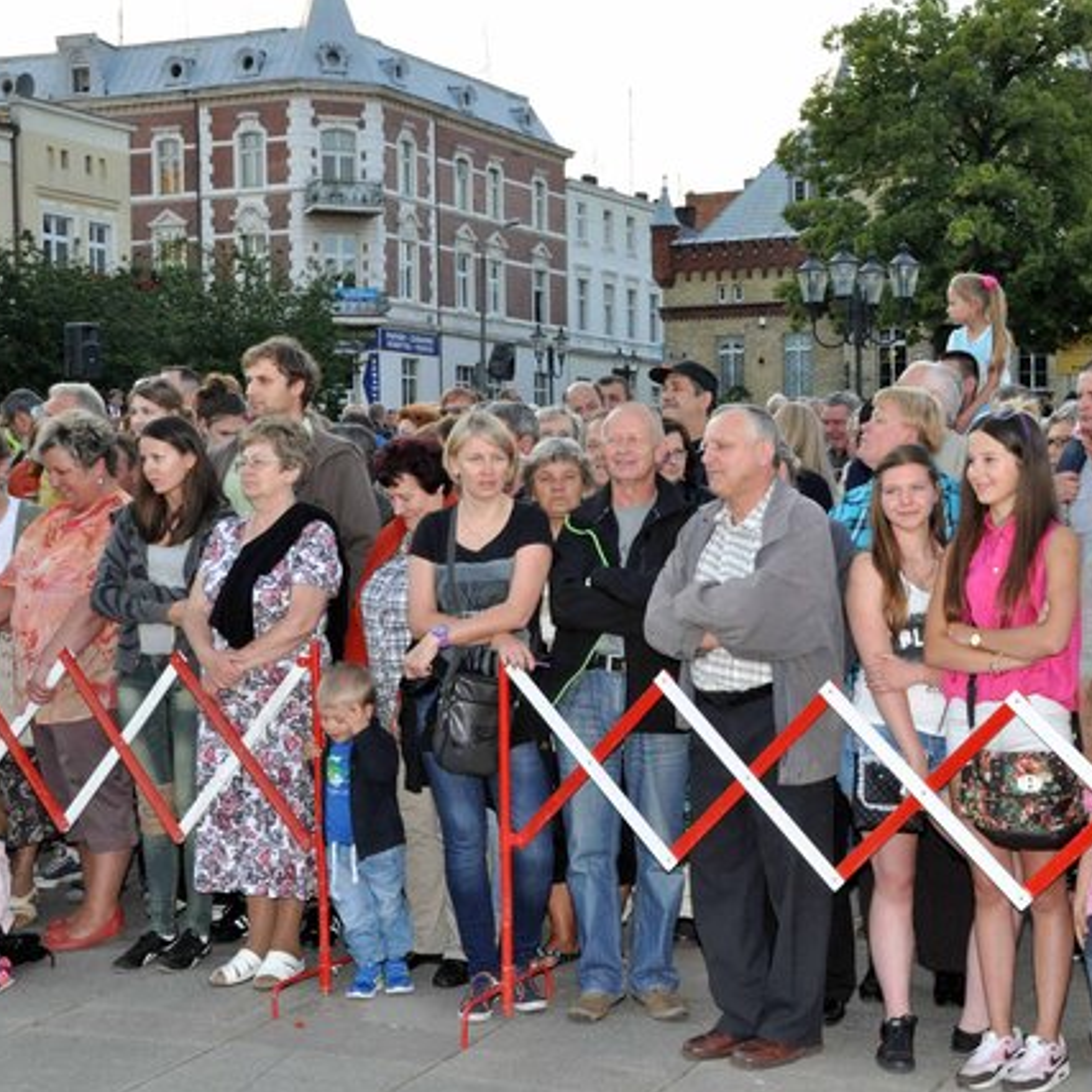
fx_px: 2213
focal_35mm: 62
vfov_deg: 27.7
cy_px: 547
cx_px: 675
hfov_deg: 27.6
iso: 800
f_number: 16
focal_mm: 32
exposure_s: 1/100
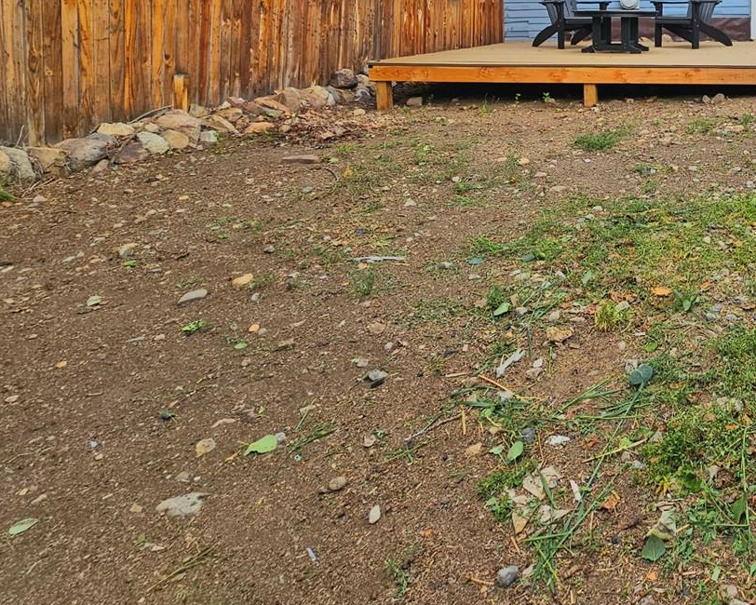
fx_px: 560
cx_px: 695
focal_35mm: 25
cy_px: 58
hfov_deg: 57.4
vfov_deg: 50.3
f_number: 2.2
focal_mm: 2.2
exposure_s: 1/667
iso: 50
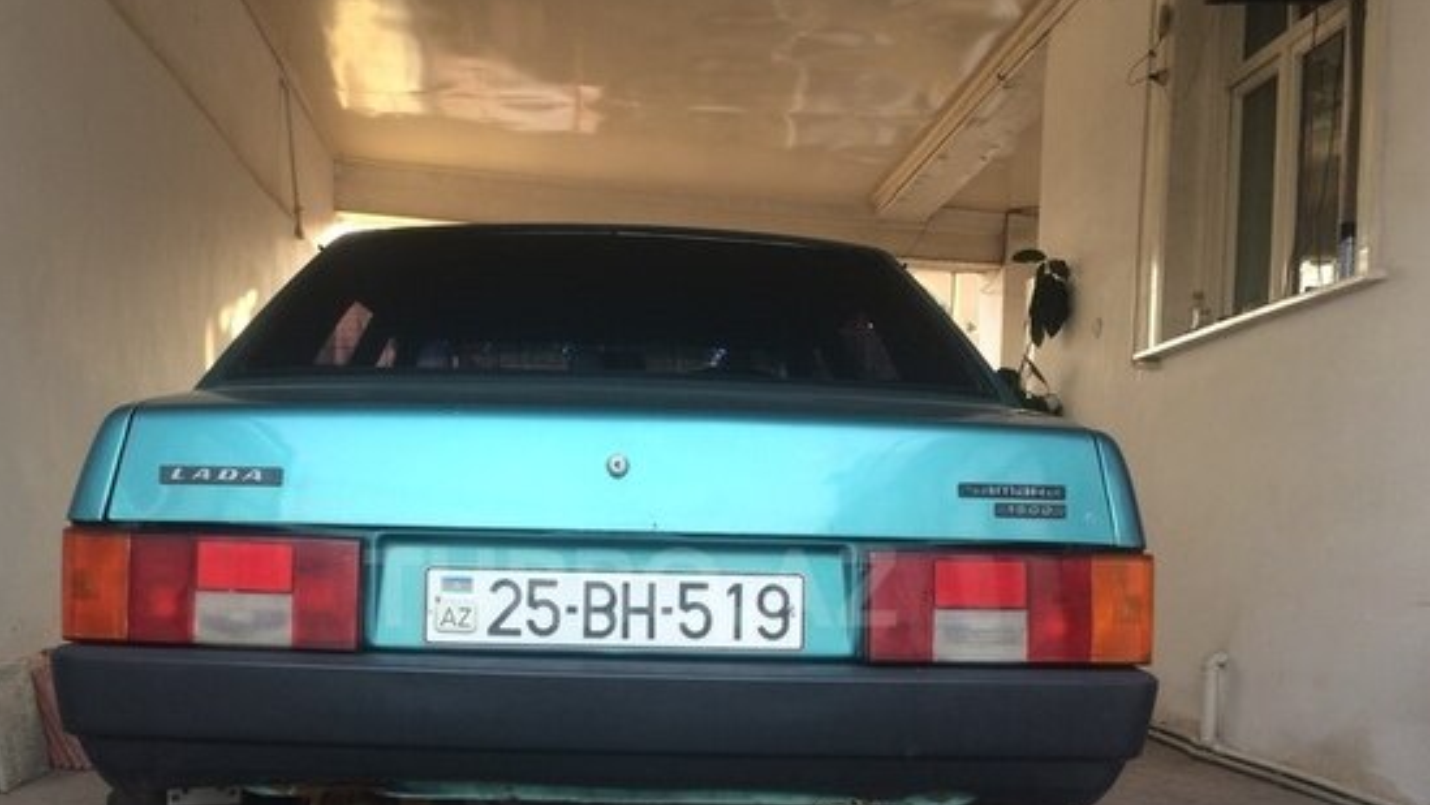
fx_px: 1441
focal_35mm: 38
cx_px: 630
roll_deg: +0.0
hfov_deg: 52.7
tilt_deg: -0.9
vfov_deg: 30.8
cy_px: 587
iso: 32
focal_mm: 4.15
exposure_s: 1/50
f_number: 2.2
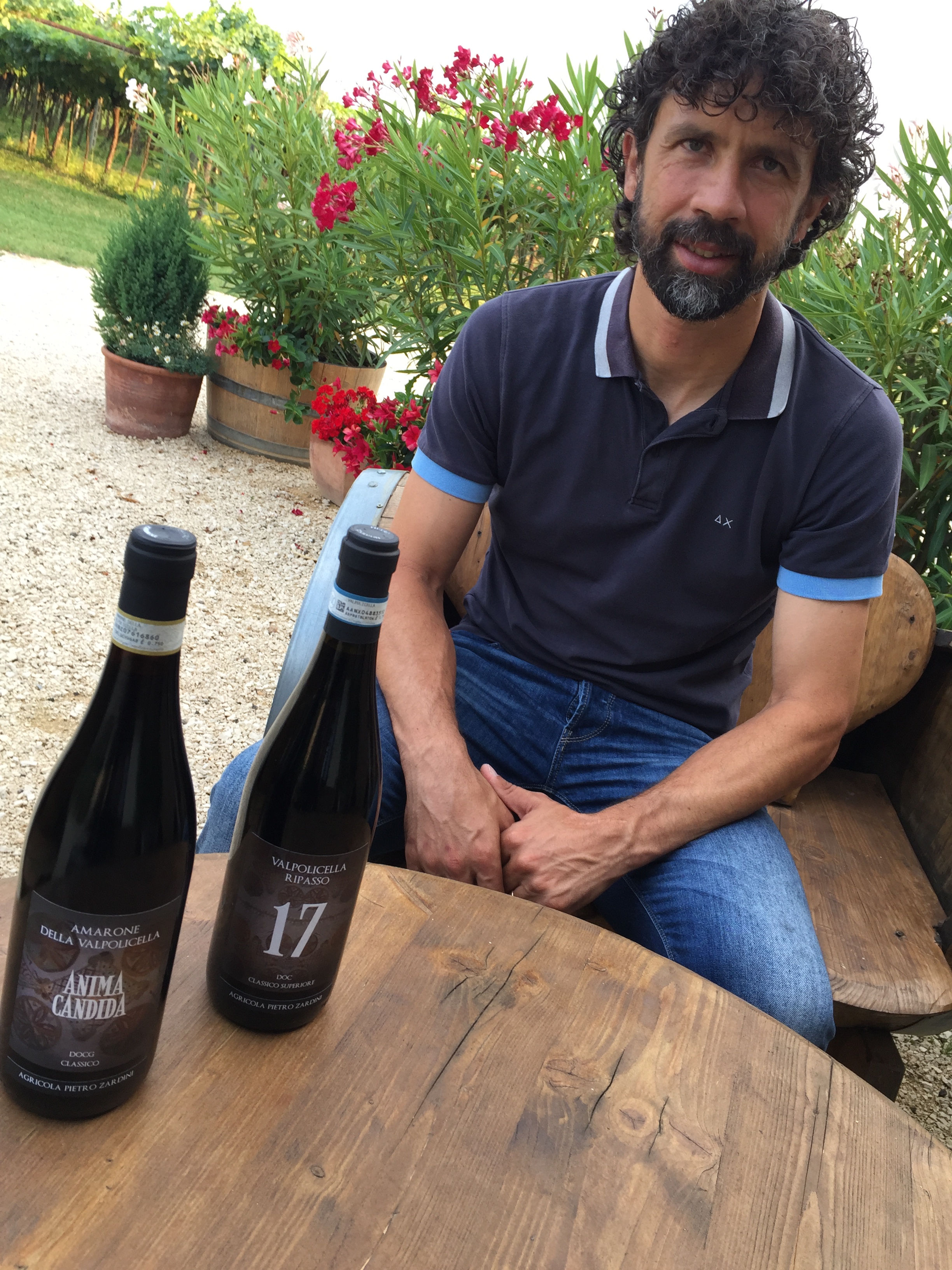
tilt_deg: -19.5
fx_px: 1063
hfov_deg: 48.2
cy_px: 635
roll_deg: -16.6
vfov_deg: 61.7
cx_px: 476
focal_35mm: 29
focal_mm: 4.15
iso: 32
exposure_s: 1/100
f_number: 2.2
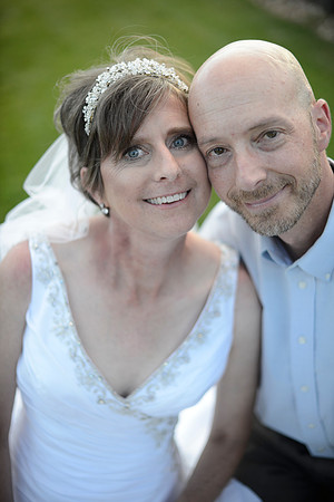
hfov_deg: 27.0
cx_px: 167
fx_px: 696
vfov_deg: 39.6
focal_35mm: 50
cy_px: 251
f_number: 1.8
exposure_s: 1/1250
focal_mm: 50
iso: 400
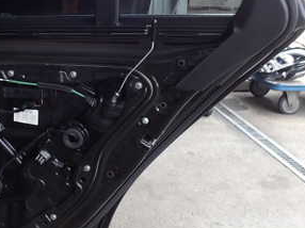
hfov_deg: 29.9
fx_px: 555
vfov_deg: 23.0
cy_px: 56
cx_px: 52
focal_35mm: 63
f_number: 3.2
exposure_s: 1/60
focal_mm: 5.4
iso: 100
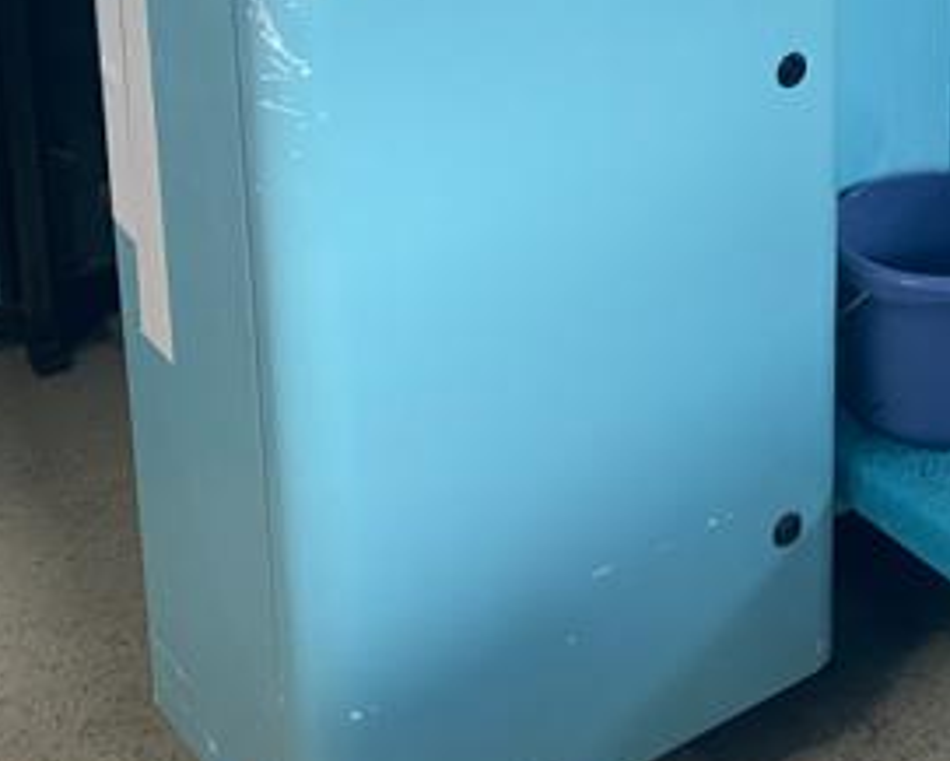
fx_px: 2109
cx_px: 985
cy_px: -210
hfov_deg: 24.1
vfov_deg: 19.0
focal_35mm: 75
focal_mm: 4.25
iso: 125
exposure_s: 1/66
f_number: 1.8
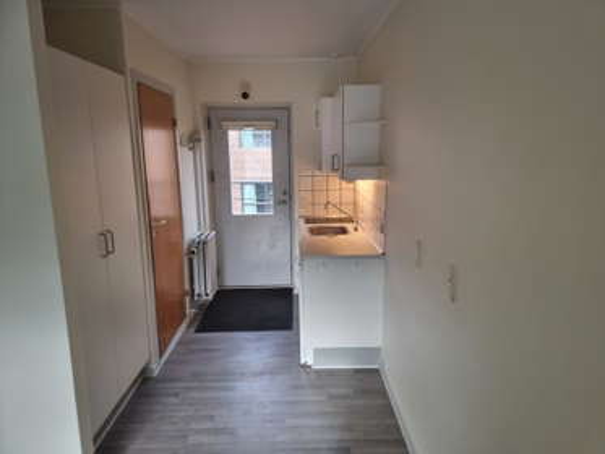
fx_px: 420
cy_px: 227
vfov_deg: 56.8
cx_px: 302
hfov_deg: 71.6
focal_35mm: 24
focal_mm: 6.7
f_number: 1.8
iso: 80
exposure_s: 1/100
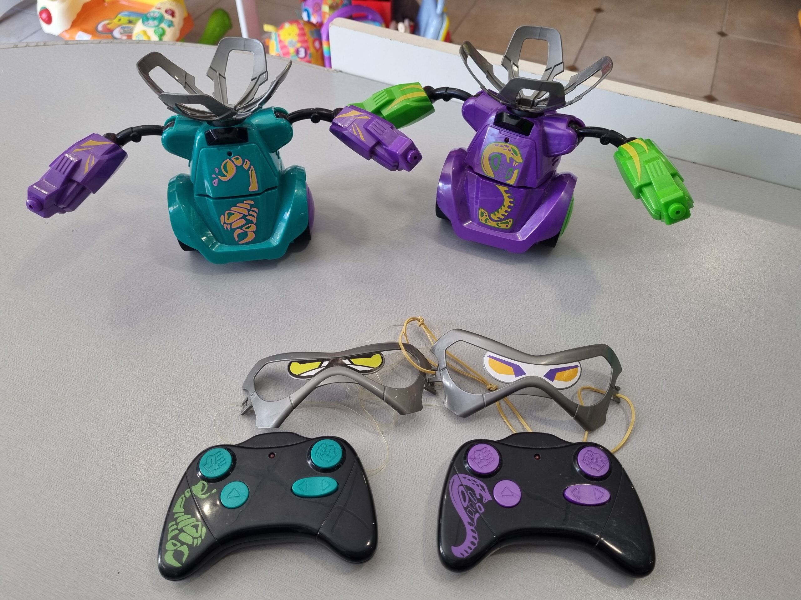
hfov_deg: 67.3
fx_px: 602
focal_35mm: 26
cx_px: 400
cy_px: 300
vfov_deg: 53.1
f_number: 1.8
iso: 80
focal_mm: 5.4
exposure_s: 1/100
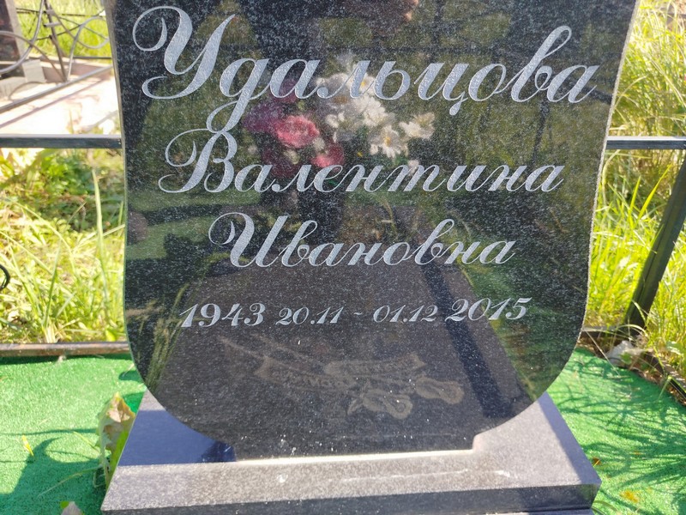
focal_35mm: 24
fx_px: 476
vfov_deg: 56.8
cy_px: 258
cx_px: 343
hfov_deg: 71.6
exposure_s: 1/197
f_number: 1.7
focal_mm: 5.31
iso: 50
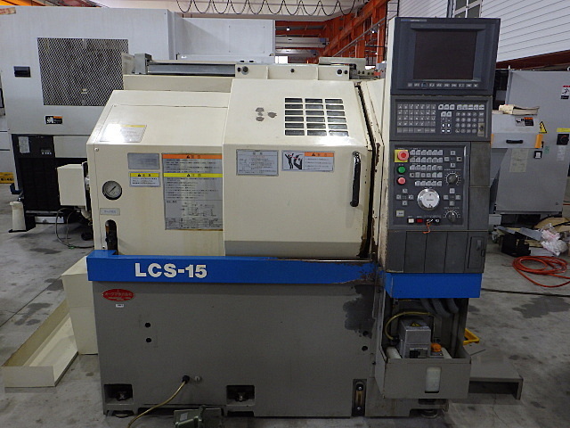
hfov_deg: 63.4
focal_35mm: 28
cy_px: 214
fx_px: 461
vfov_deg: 49.7
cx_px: 285
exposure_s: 1/45
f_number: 3.5
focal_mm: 5
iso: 250
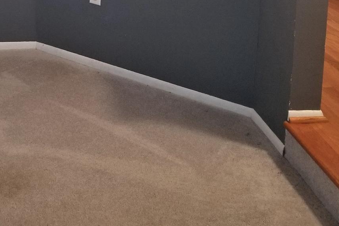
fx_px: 612
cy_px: -66
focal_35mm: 65
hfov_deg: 30.4
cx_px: 82
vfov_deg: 19.4
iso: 160
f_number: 1.7
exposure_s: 1/30
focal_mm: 4.25
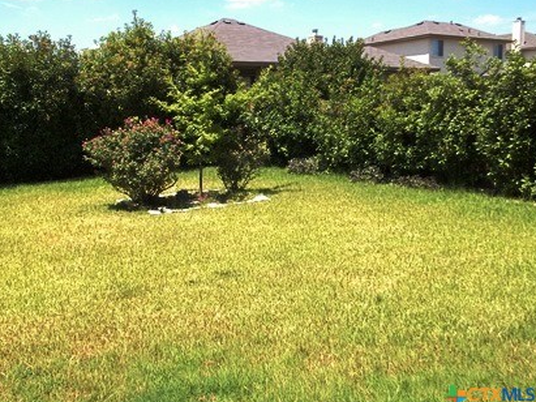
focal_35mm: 36
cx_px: 261
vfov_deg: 39.6
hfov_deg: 51.4
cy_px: 202
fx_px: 557
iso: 80
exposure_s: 1/400
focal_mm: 5.9
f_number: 3.3
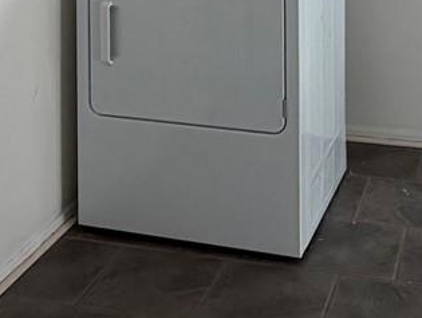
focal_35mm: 71
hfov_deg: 27.3
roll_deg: +0.8
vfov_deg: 18.2
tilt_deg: -0.7
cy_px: -177
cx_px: 265
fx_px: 867
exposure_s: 1/120
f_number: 2.2
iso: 100
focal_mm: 2.22
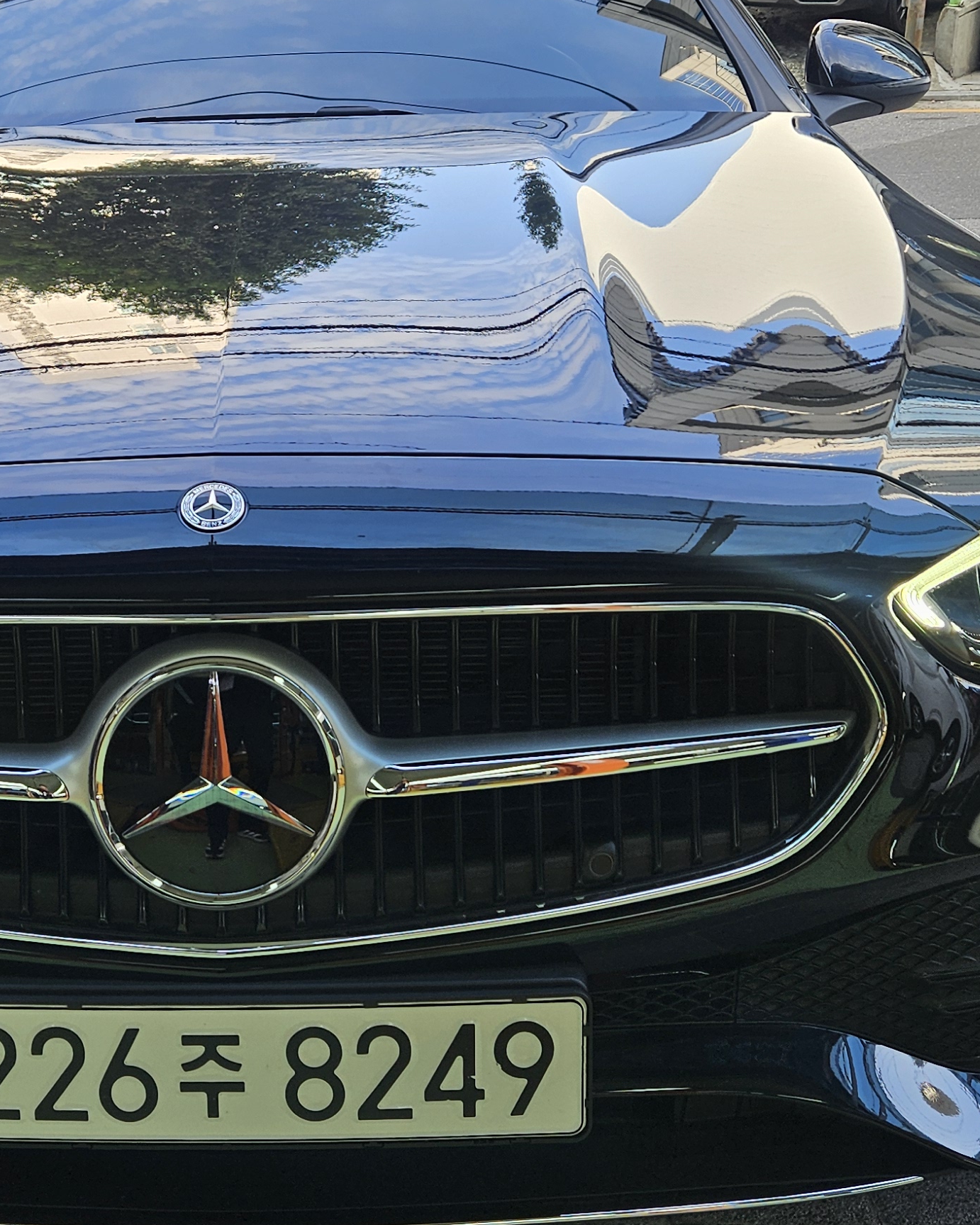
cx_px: 259
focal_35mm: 52
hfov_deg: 28.8
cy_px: 511
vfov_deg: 35.9
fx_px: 1885
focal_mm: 5.4
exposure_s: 1/230
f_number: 1.8
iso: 25
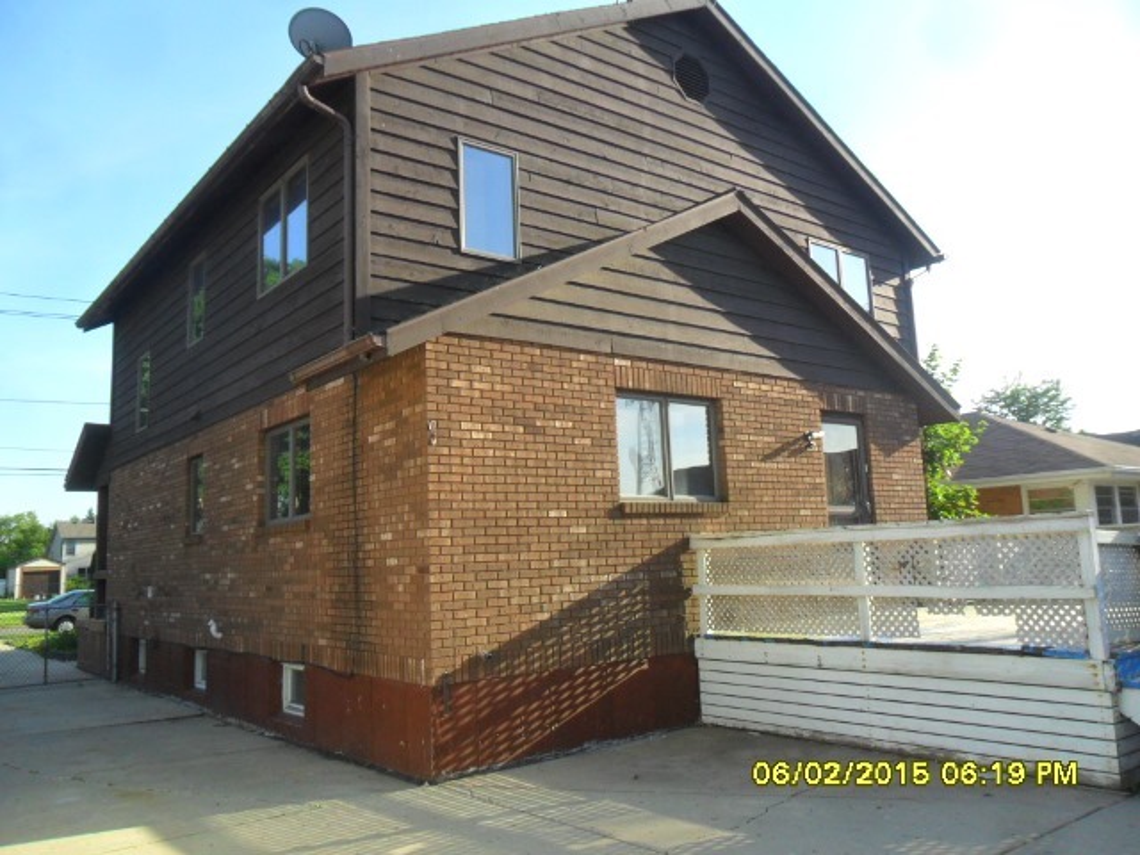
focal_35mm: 27
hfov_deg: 65.3
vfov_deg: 51.4
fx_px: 889
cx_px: 570
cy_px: 428
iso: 100
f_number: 3.5
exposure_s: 1/350
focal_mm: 4.9
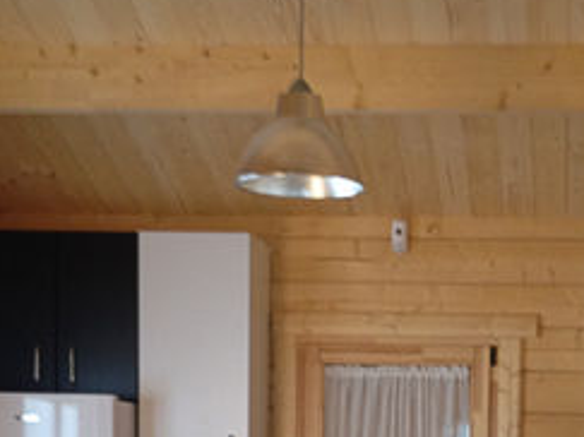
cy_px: 571
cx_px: 455
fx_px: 1585
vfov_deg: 15.0
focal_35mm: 94
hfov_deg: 20.7
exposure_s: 1/20
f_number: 2.4
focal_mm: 4.28
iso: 125
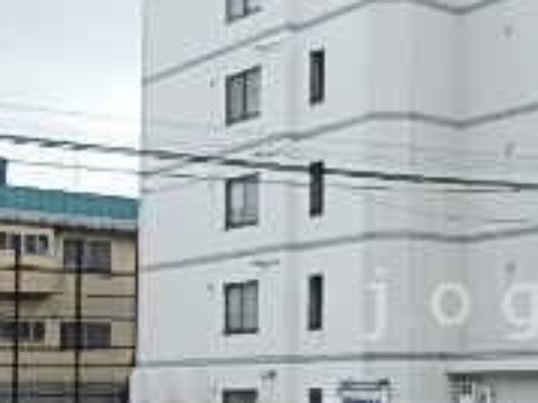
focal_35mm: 75
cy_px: 304
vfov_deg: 19.5
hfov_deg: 24.5
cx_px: 568
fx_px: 1165
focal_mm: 3.7
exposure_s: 1/500
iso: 125
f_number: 3.5
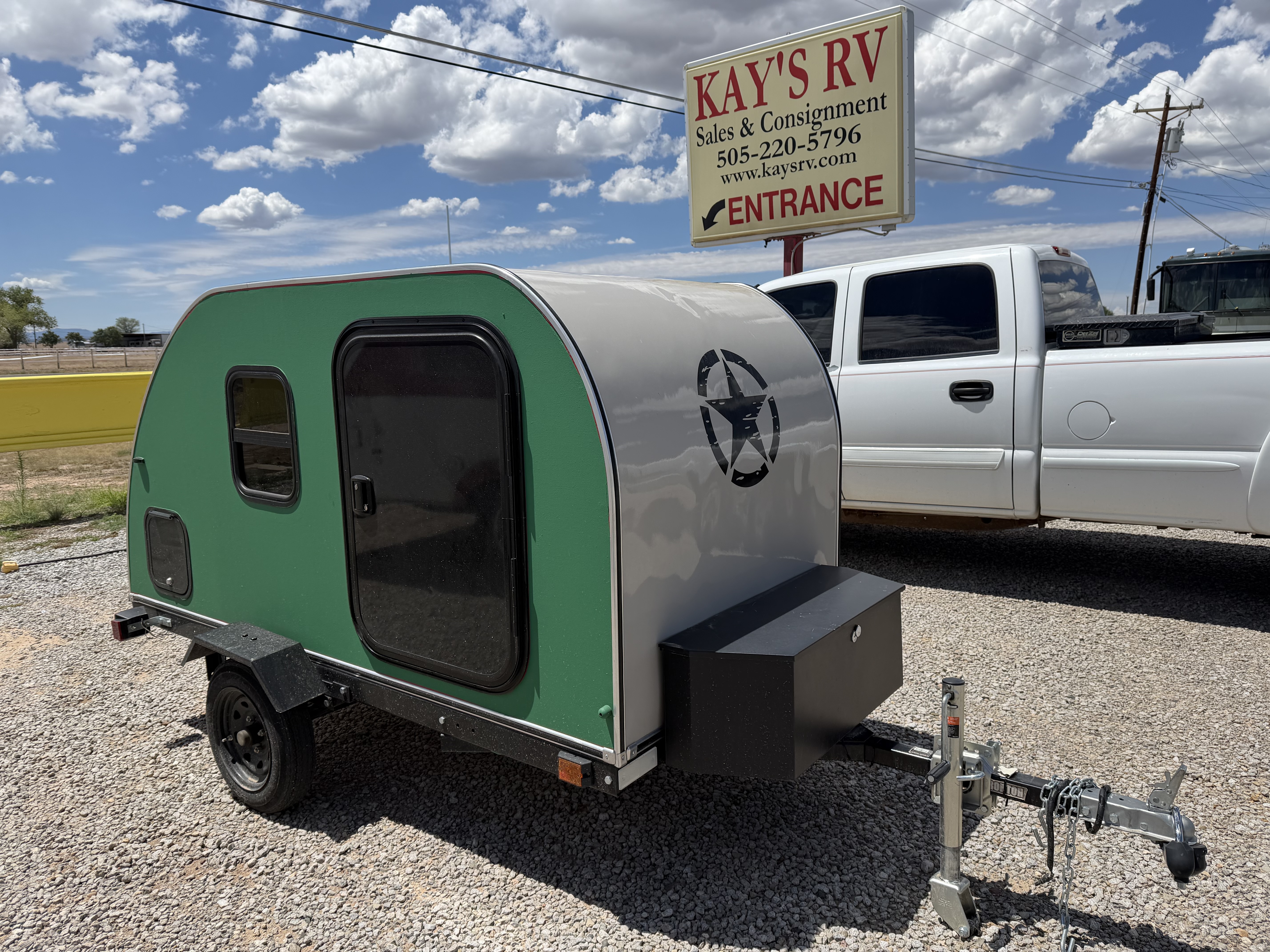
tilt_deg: -8.6
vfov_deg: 56.8
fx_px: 881
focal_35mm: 24
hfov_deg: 71.6
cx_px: 635
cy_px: 476
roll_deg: +1.3
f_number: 1.78
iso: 80
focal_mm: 6.76
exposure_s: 1/7353
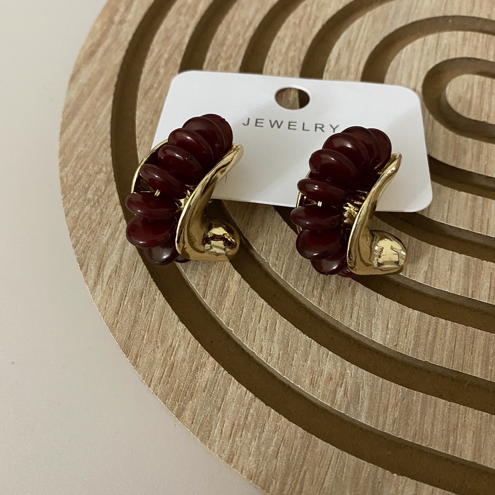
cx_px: 248
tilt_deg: -62.9
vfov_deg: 54.0
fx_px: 485
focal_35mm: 30
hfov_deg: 54.0
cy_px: 234
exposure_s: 1/25
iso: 500
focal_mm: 4.25
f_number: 1.8
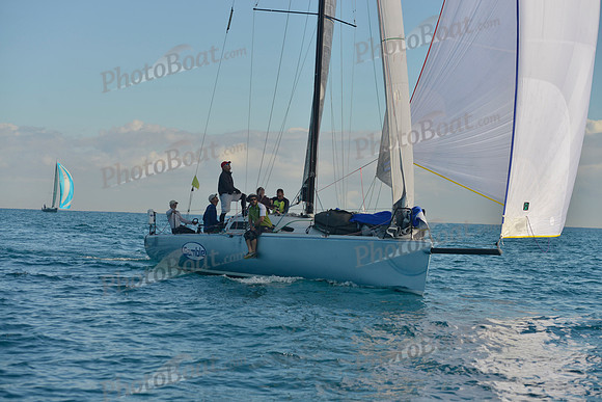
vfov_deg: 19.5
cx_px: 301
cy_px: 201
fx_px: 1171
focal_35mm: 70
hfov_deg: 28.8
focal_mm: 70
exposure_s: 1/800
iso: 200
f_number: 6.3
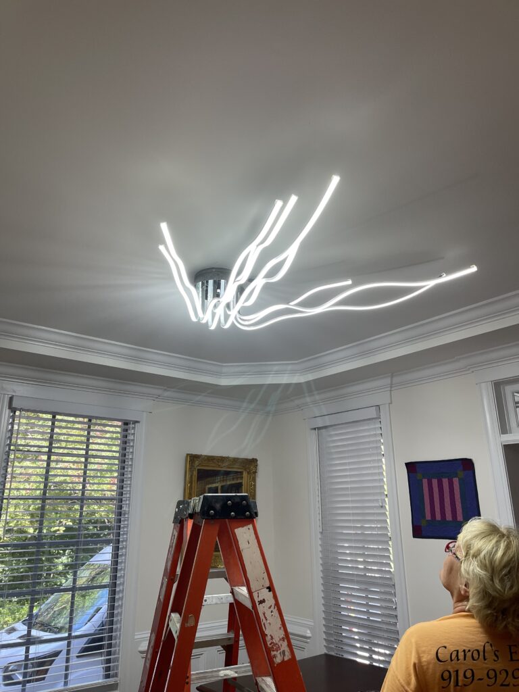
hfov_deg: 53.1
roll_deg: +0.4
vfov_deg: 67.3
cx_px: 260
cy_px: 346
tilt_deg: +18.2
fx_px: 520
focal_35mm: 26
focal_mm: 5.1
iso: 100
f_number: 1.6
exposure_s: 1/120
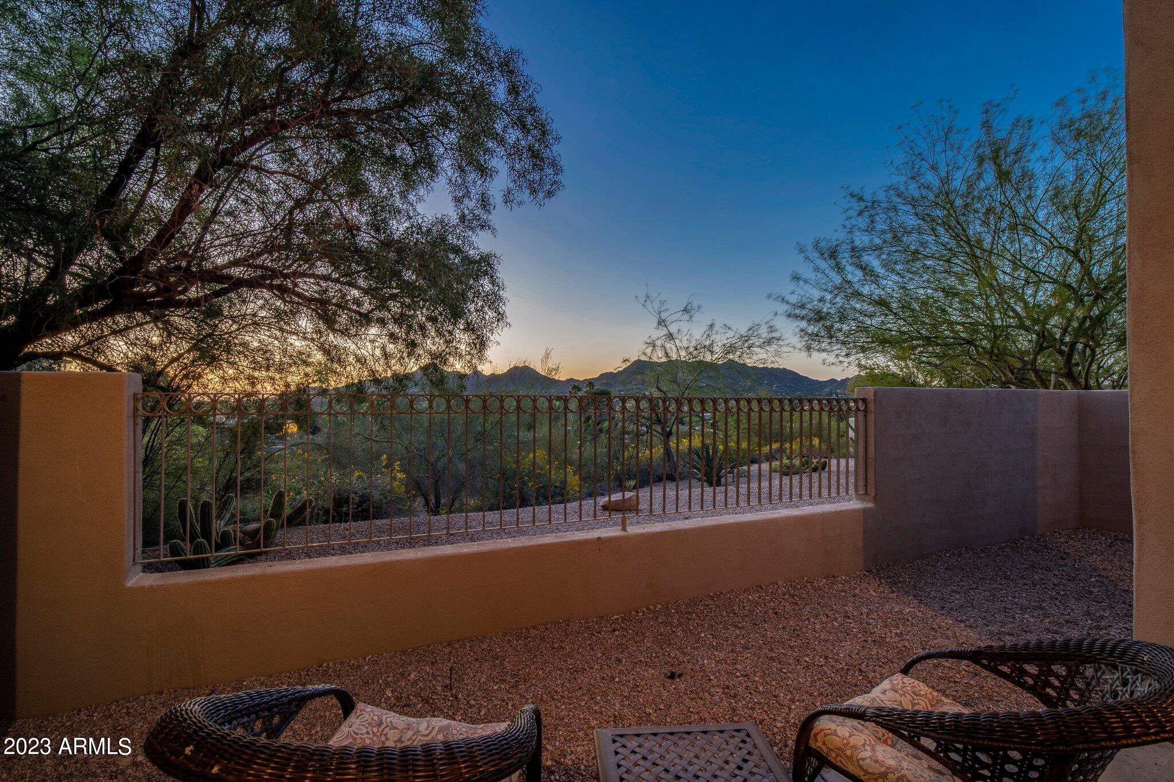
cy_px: 391
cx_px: 587
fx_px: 489
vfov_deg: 77.3
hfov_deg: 100.4
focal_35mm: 15
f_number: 13
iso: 400
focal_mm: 15
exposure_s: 1/1.25
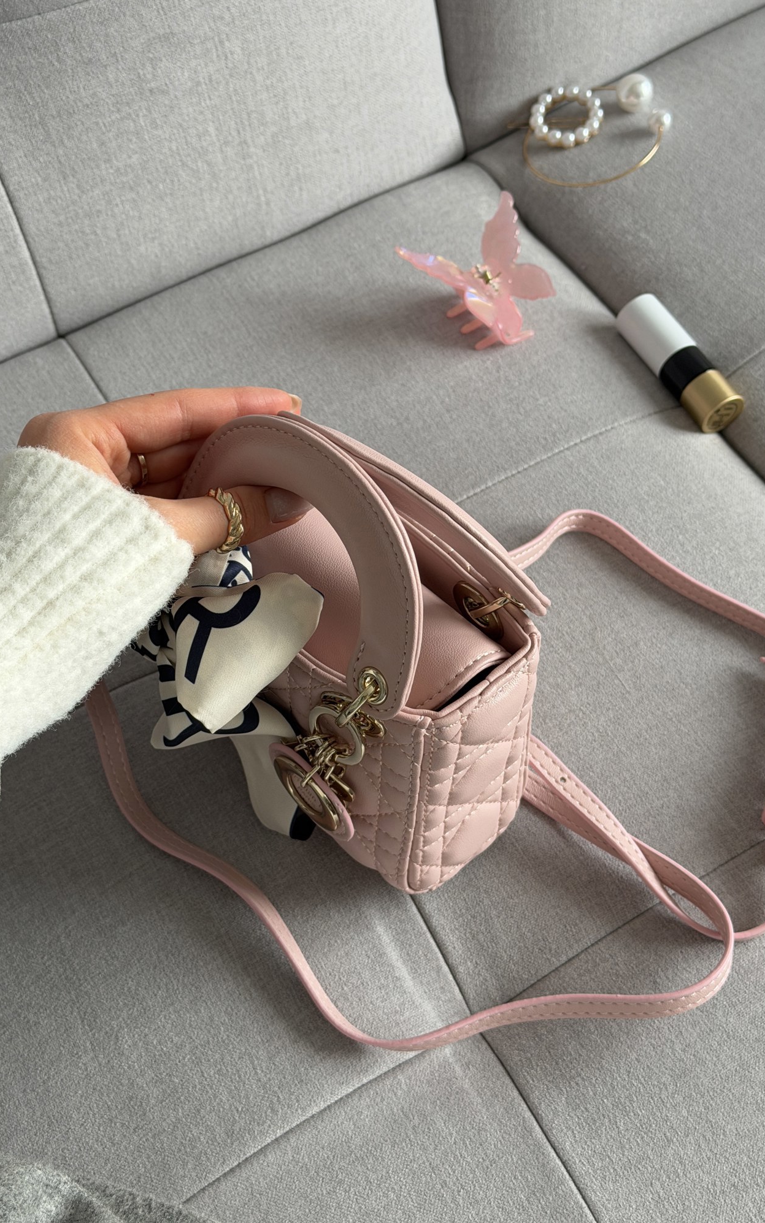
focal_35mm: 51
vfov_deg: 39.6
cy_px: 611
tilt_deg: -62.9
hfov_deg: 25.3
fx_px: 1701
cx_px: 350
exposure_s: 1/101
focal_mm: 6.76
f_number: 1.78
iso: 100
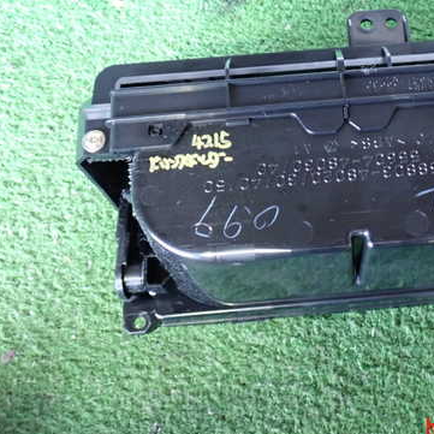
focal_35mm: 47
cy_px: 174
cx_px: 337
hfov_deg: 35.1
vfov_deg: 35.9
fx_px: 667
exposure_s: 1/25
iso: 800
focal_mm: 5.79
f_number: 2.4
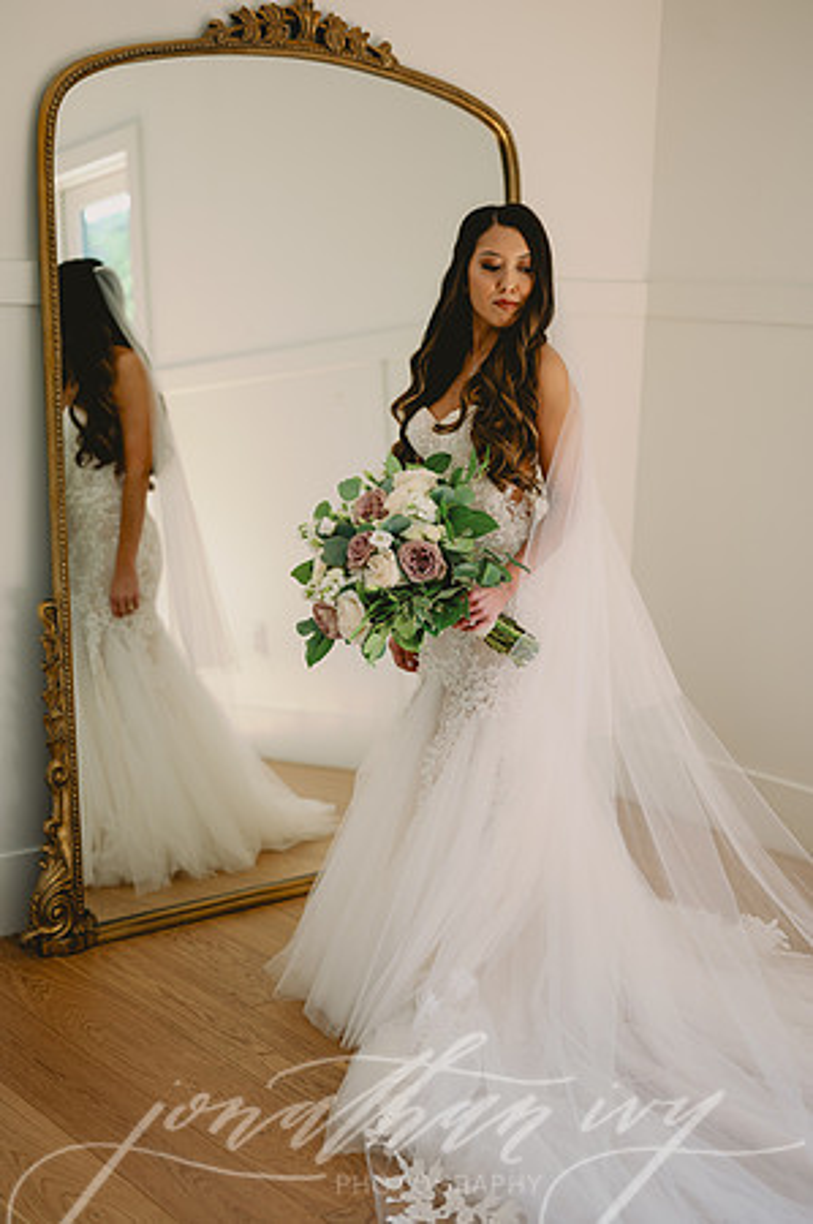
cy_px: 612
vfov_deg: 39.6
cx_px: 406
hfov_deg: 26.9
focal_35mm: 50
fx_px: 1698
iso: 320
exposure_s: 1/200
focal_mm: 50
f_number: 2
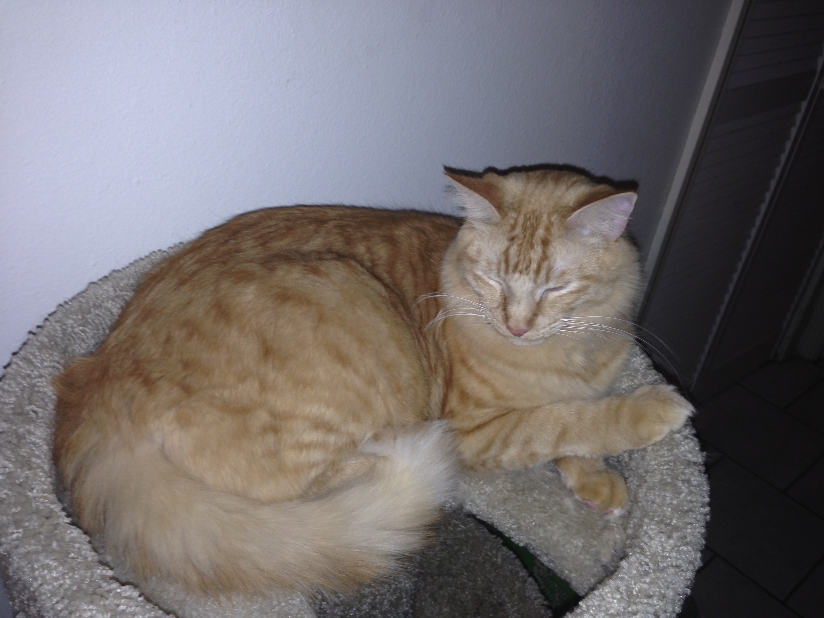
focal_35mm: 33
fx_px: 786
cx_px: 412
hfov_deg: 55.4
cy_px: 309
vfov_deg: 42.9
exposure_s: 1/17
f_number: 2.4
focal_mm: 4.12
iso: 50
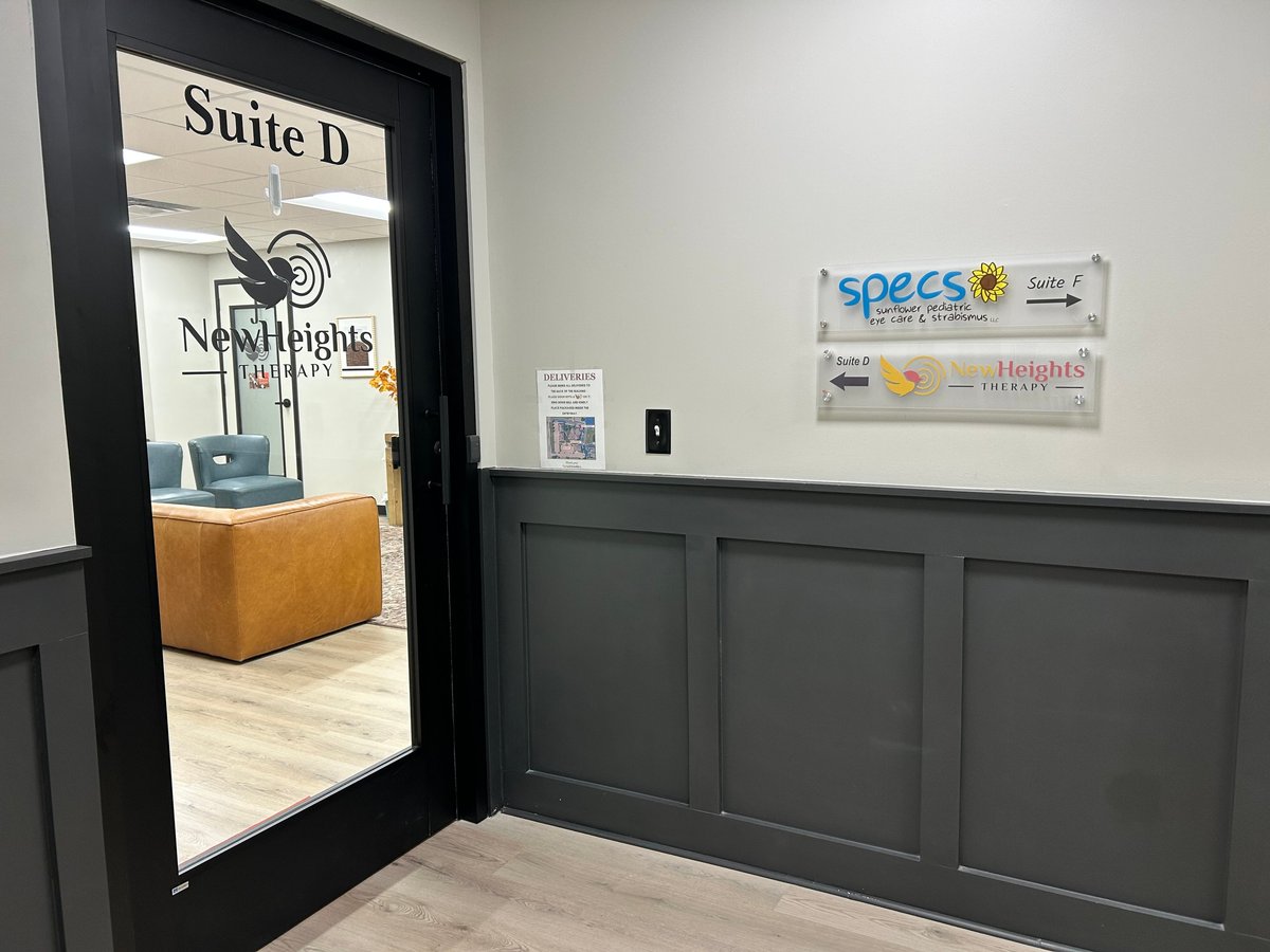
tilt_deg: -6.3
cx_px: 635
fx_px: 954
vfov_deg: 53.1
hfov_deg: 67.3
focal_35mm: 26
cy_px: 476
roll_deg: +0.8
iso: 80
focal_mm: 5.7
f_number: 1.5
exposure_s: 1/60
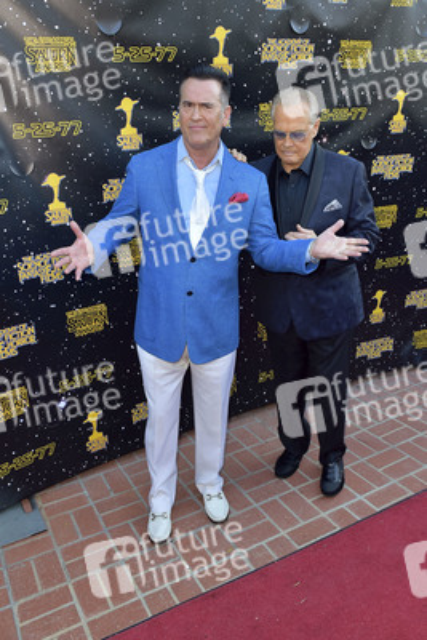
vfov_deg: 73.7
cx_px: 214
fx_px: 427
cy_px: 320
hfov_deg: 53.2
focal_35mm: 24
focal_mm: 24
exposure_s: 1/320
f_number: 6.3
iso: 500
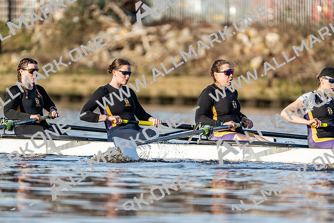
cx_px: 167
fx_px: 5568
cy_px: 112
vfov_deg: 2.3
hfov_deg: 3.4
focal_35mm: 600
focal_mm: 600
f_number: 6.3
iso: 640
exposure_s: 1/2000
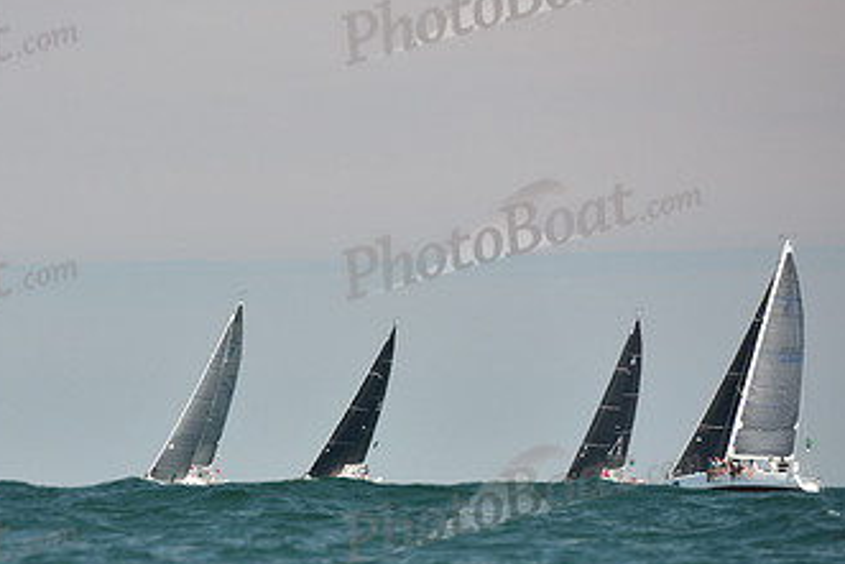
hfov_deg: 5.9
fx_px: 8218
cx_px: 212
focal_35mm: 350
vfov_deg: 3.9
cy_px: 402
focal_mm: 200
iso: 320
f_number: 5
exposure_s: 1/1000
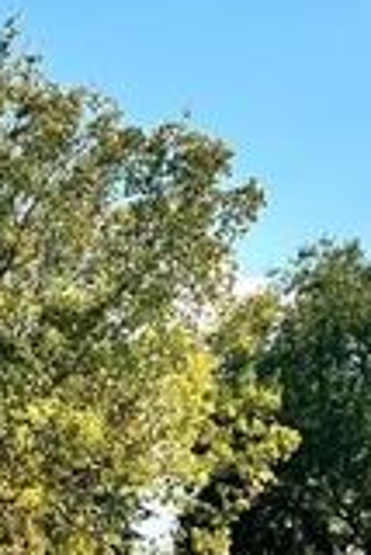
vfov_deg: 11.8
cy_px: 416
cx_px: 250
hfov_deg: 7.9
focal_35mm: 173
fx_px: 2668
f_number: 1.6
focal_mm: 5.96
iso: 50
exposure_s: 1/3937
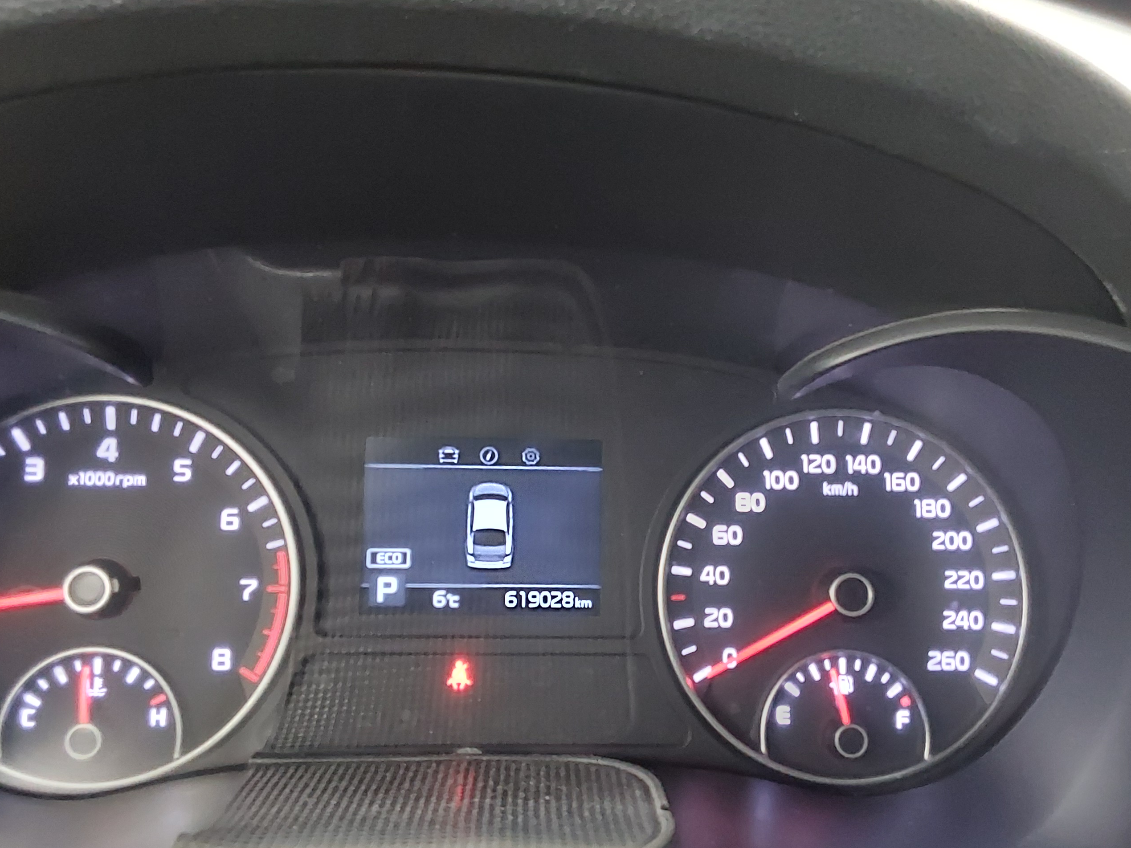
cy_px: 423
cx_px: 601
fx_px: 1176
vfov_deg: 39.7
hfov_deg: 51.3
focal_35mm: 36
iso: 500
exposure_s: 1/24
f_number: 1.9
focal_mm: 2.91
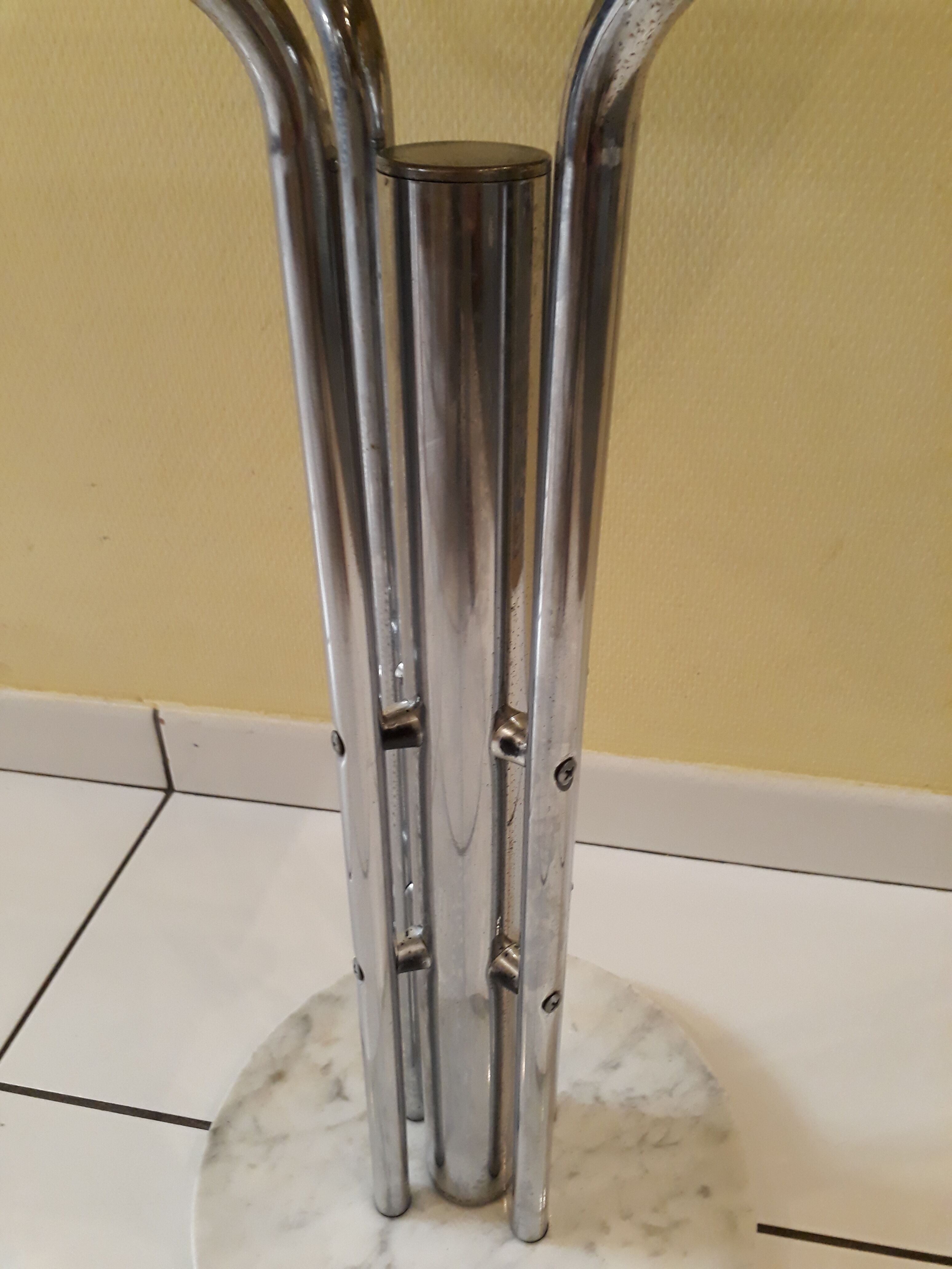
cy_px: 634
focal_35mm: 27
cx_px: 476
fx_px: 990
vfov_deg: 65.3
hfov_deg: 51.4
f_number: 1.9
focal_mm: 3.6
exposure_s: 1/33
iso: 200
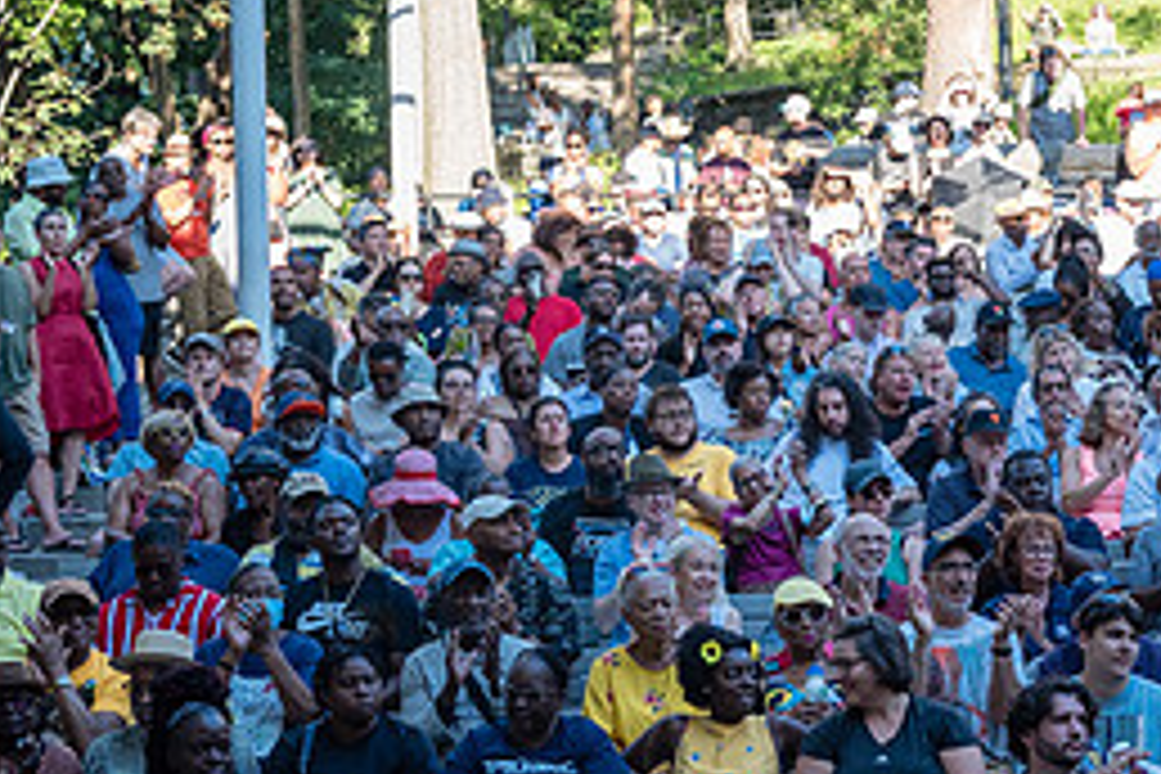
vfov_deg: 12.6
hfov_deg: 18.3
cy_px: 565
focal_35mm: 108
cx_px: 1242
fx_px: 3483
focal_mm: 48
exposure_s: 1/500
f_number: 4
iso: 1000
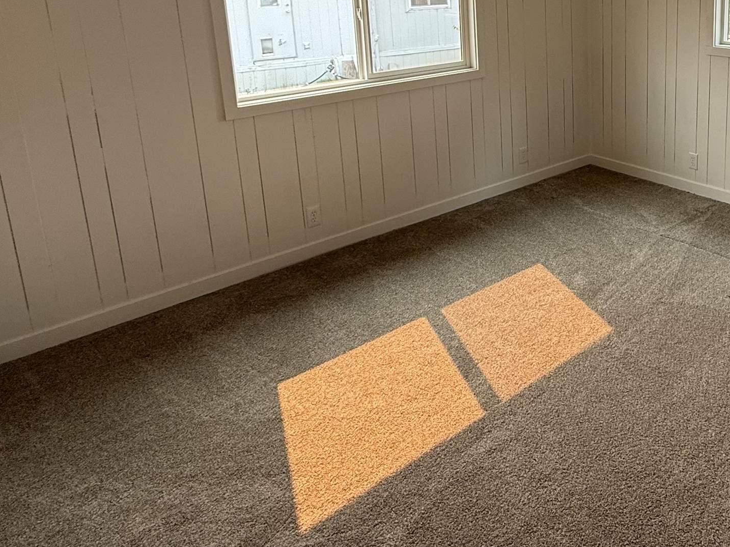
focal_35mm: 30
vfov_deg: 44.0
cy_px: 90
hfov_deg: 54.5
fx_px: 633
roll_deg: +1.2
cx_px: 615
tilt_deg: -9.2
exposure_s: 1/99
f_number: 2.2
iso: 64
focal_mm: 2.22
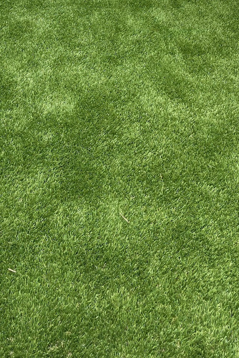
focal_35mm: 55
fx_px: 548
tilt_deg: -25.3
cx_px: 67
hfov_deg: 24.4
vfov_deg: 33.9
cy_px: 23
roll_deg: +0.5
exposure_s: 1/602
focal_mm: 5.1
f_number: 1.6
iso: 32
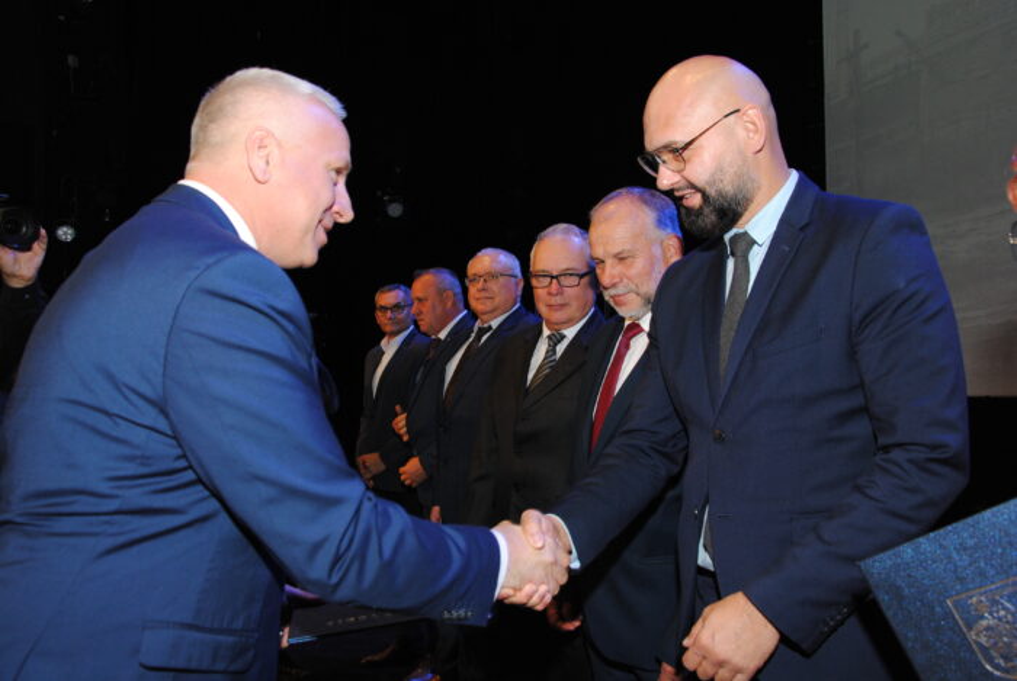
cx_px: 508
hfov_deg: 59.4
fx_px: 891
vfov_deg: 41.8
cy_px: 340
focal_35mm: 32
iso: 400
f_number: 5.6
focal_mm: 21
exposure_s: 1/60
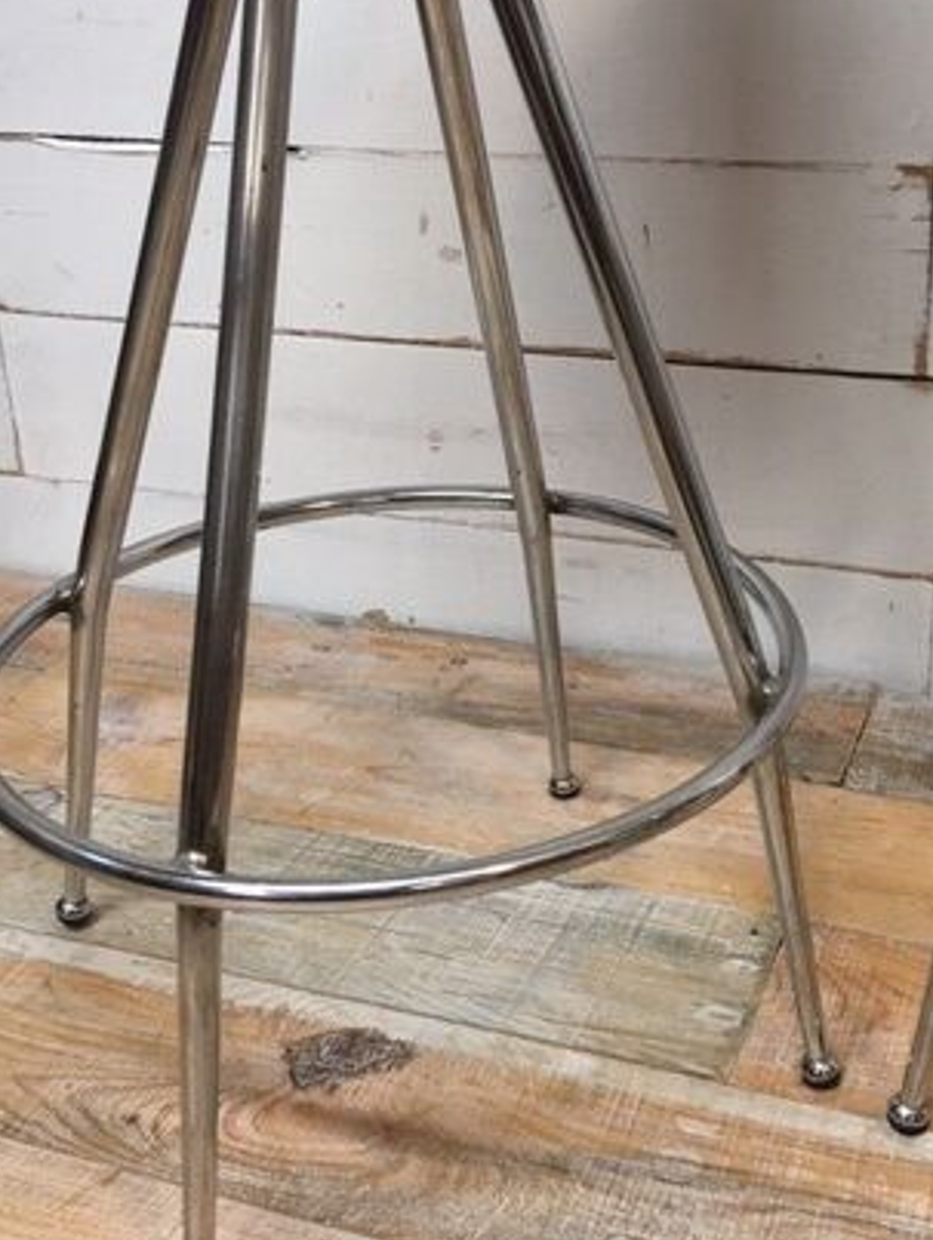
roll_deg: +1.8
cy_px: 545
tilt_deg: -22.3
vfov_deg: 41.1
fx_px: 1650
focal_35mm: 46
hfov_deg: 31.4
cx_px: 591
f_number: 2.2
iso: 40
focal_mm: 4.15
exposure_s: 1/17
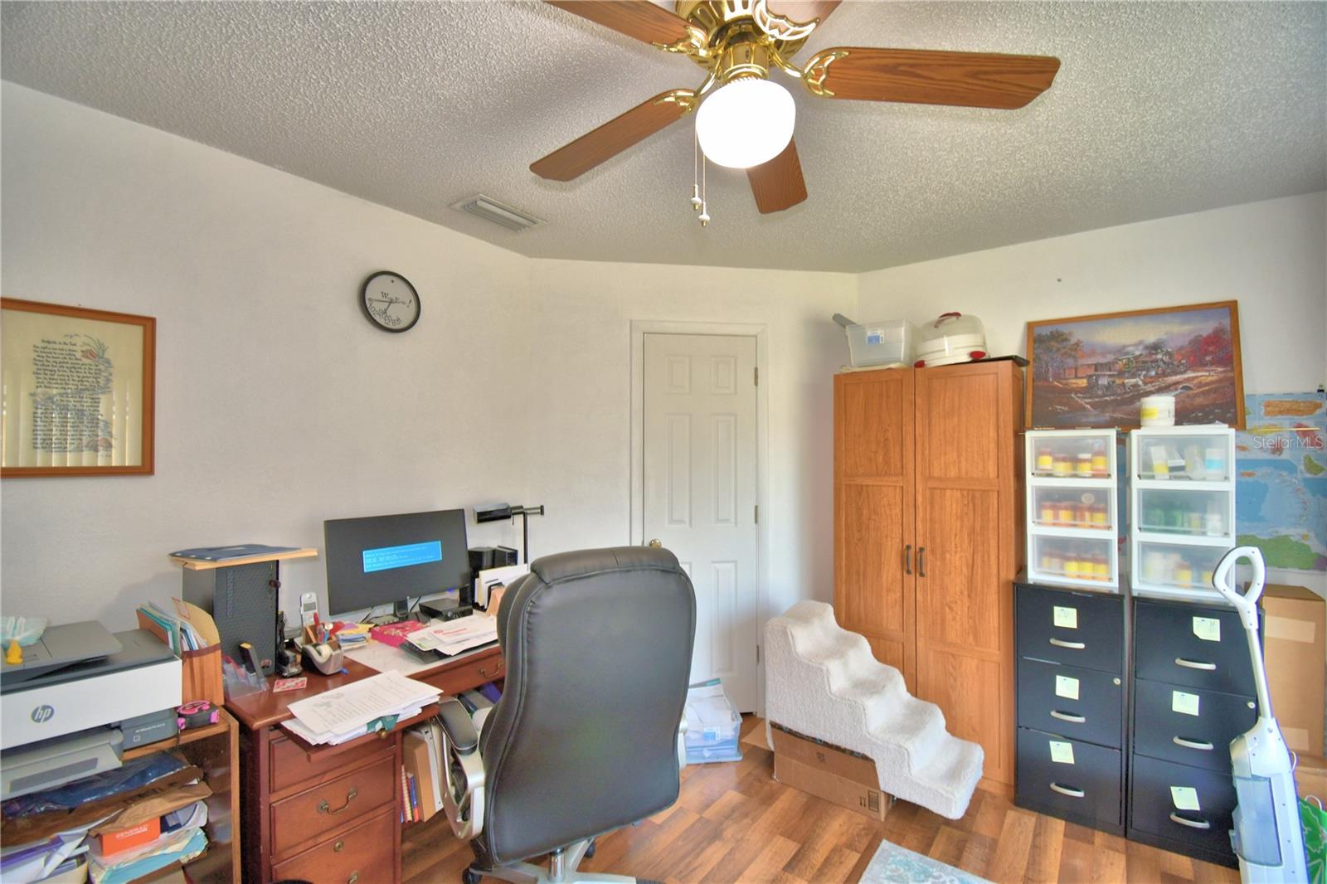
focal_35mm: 15
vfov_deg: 77.3
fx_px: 553
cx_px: 664
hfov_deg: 100.4
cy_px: 442
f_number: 4.5
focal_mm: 10
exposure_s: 1/30
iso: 250
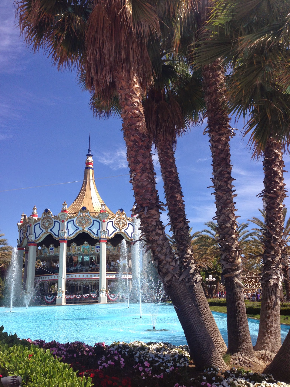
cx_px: 145
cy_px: 194
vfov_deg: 55.4
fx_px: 369
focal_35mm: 33
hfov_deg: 42.9
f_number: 2.4
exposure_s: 1/1595
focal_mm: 4.12
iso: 50
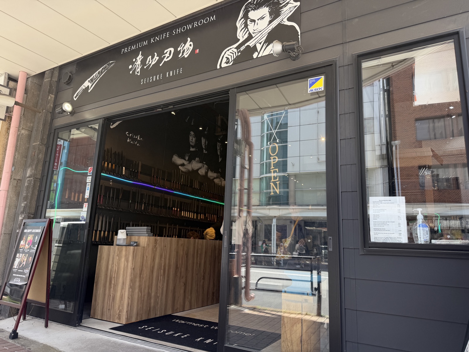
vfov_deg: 56.8
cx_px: 234
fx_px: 325
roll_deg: -2.1
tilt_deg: +12.1
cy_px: 176
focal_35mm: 24
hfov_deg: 71.6
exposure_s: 1/517
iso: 80
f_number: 1.78
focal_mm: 6.76
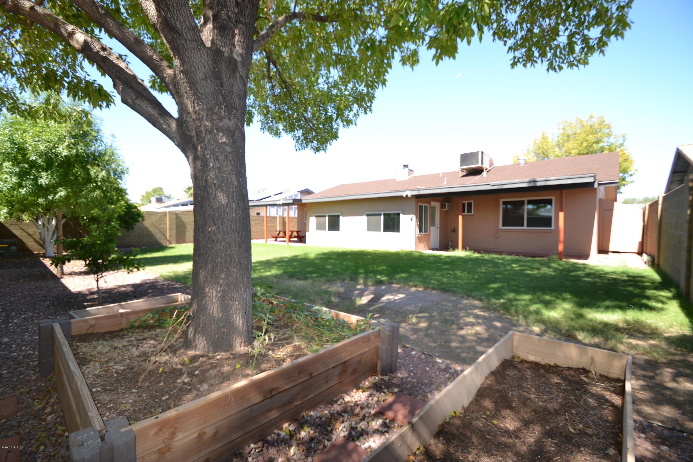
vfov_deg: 77.3
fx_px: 289
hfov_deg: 100.4
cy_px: 231
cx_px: 346
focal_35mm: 15
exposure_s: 1/200
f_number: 4.5
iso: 100
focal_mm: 10
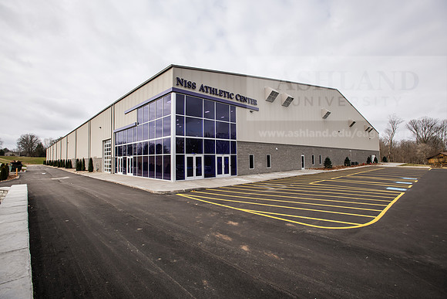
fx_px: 211
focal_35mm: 17
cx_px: 224
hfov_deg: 93.3
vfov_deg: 70.5
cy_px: 150
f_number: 7.1
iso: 200
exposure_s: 1/500
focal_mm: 17
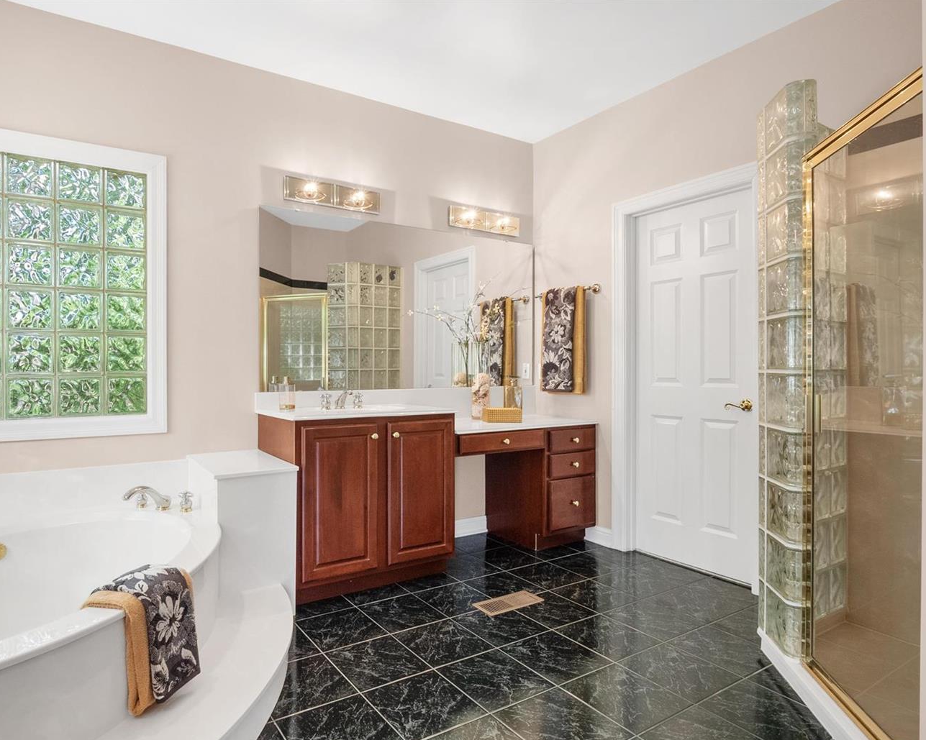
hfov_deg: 76.9
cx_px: 376
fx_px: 575
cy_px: 382
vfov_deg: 65.5
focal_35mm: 21
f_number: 8
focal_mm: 9
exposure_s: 1/10
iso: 400
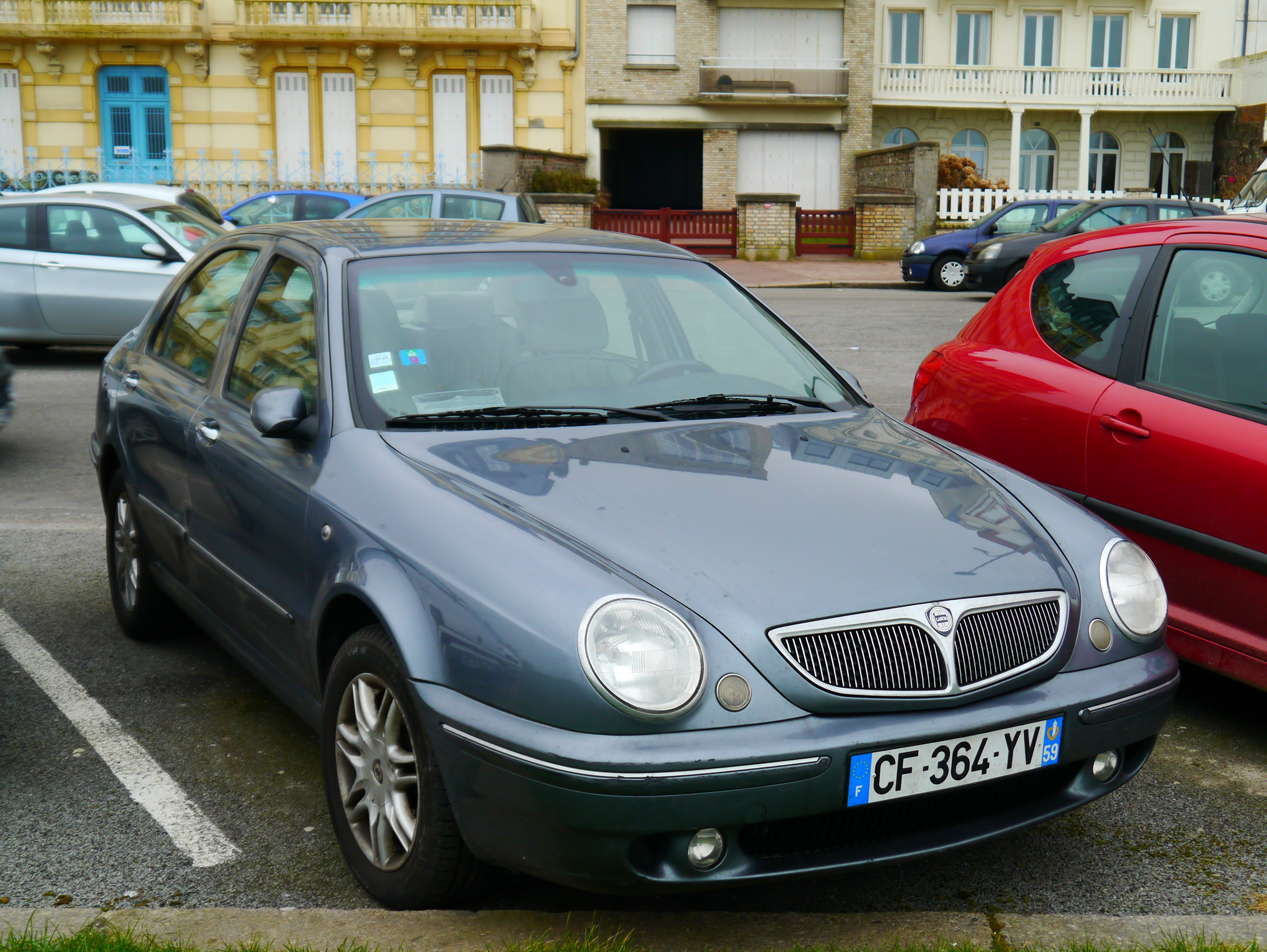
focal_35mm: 38
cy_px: 476
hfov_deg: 49.0
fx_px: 1391
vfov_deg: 37.7
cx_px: 634
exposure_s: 1/125
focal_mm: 19
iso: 160
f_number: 4.5
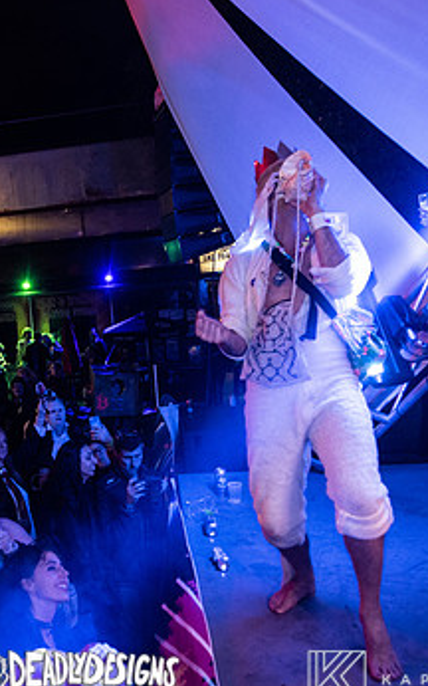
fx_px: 691
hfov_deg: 32.8
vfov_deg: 52.7
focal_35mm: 37
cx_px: 48
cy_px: 314
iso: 2000
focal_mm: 20
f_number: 3.5
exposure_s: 1/60
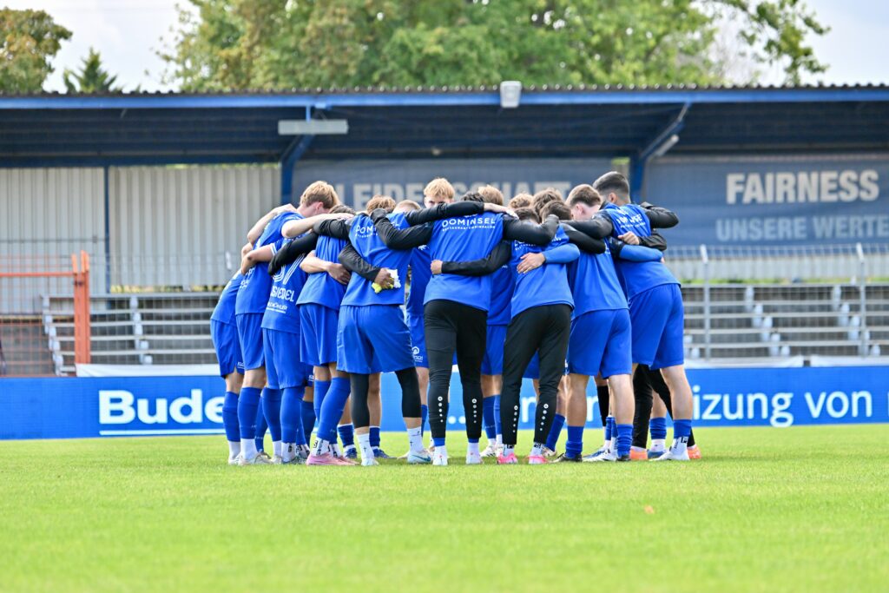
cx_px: 444
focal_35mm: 220
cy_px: 296
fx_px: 5433
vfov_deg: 6.2
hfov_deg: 9.4
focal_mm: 220
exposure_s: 1/2000
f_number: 5.3
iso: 2000
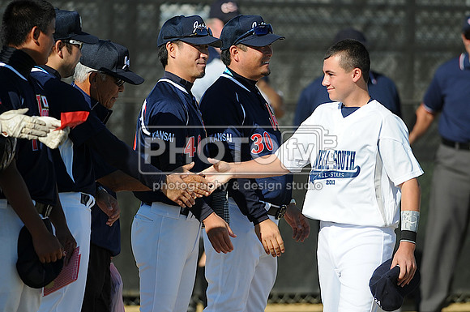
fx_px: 5867
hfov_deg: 4.6
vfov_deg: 3.0
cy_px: 156
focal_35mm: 450
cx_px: 235
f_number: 4
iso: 200
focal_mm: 300
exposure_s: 1/2000
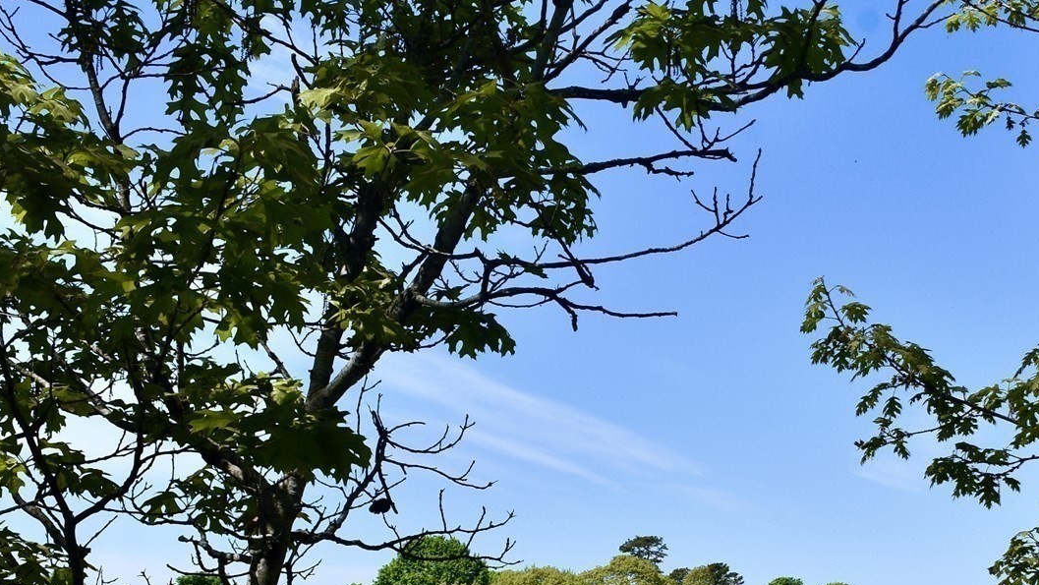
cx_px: 721
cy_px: 570
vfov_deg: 17.6
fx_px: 1846
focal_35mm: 67
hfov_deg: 31.1
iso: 220
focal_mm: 22
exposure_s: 1/500
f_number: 8
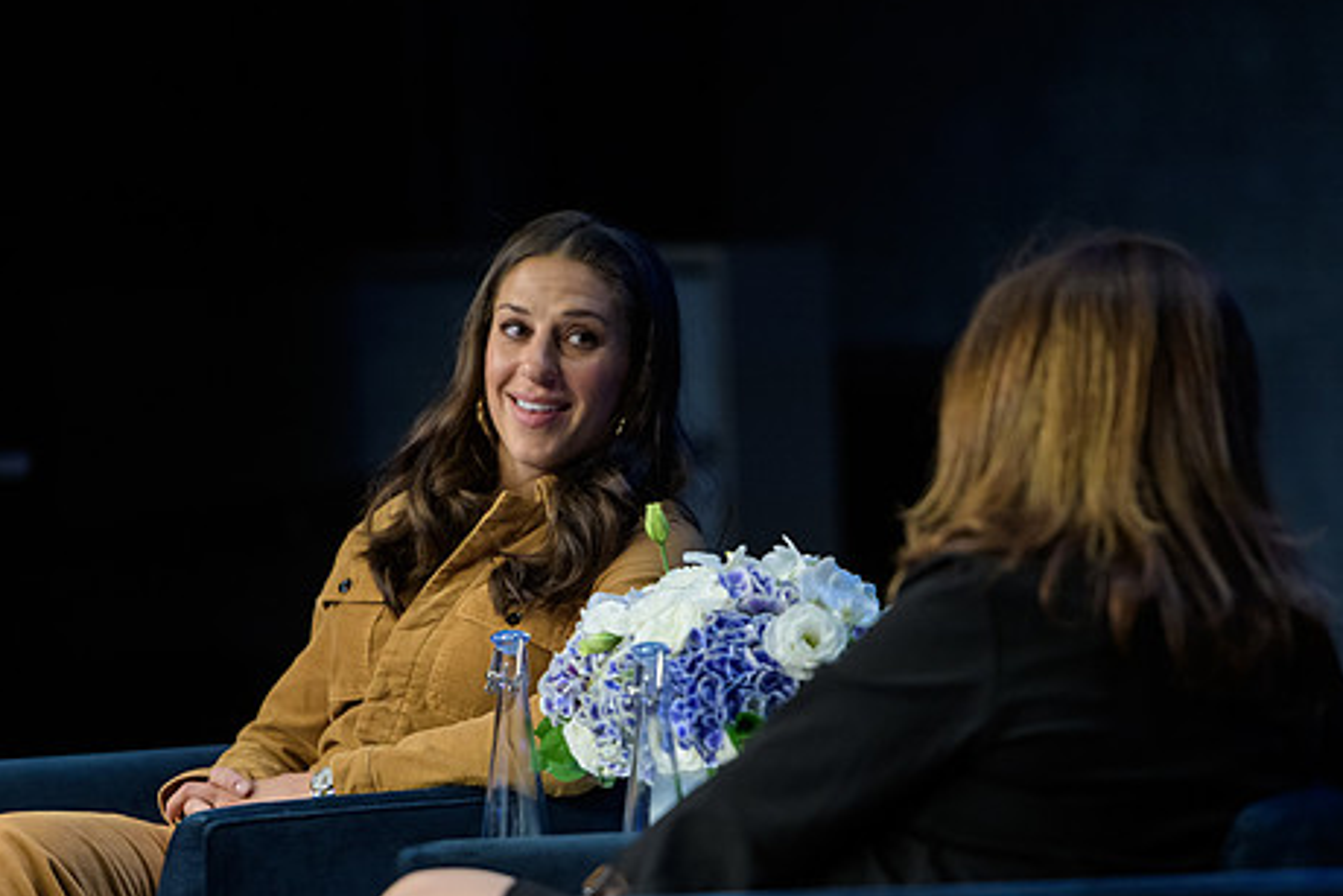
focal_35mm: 252
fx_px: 9403
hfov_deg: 8.2
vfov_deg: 5.5
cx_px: 657
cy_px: 509
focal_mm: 200
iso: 1600
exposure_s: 1/200
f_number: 3.2
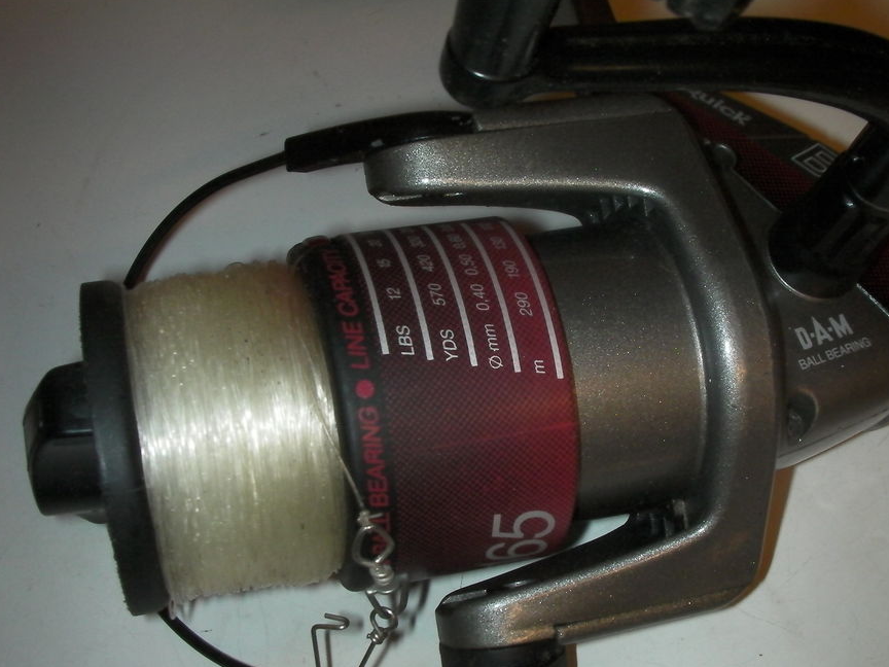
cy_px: 372
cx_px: 488
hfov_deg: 42.9
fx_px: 1130
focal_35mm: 44
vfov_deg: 32.8
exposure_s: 1/30
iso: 200
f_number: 5.6
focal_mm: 6.3
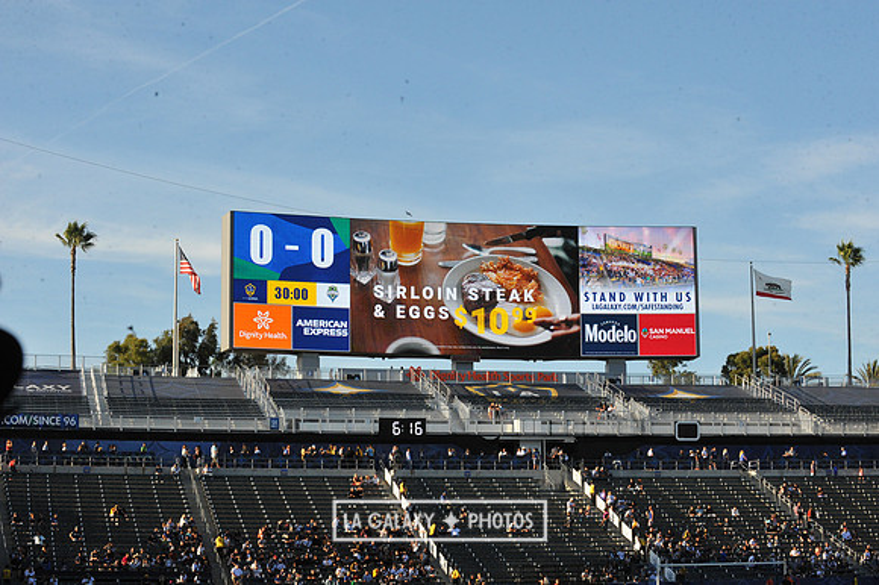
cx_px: 440
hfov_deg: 25.4
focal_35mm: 80
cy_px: 292
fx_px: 1952
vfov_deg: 17.0
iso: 1600
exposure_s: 1/1000
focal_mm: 80
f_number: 16
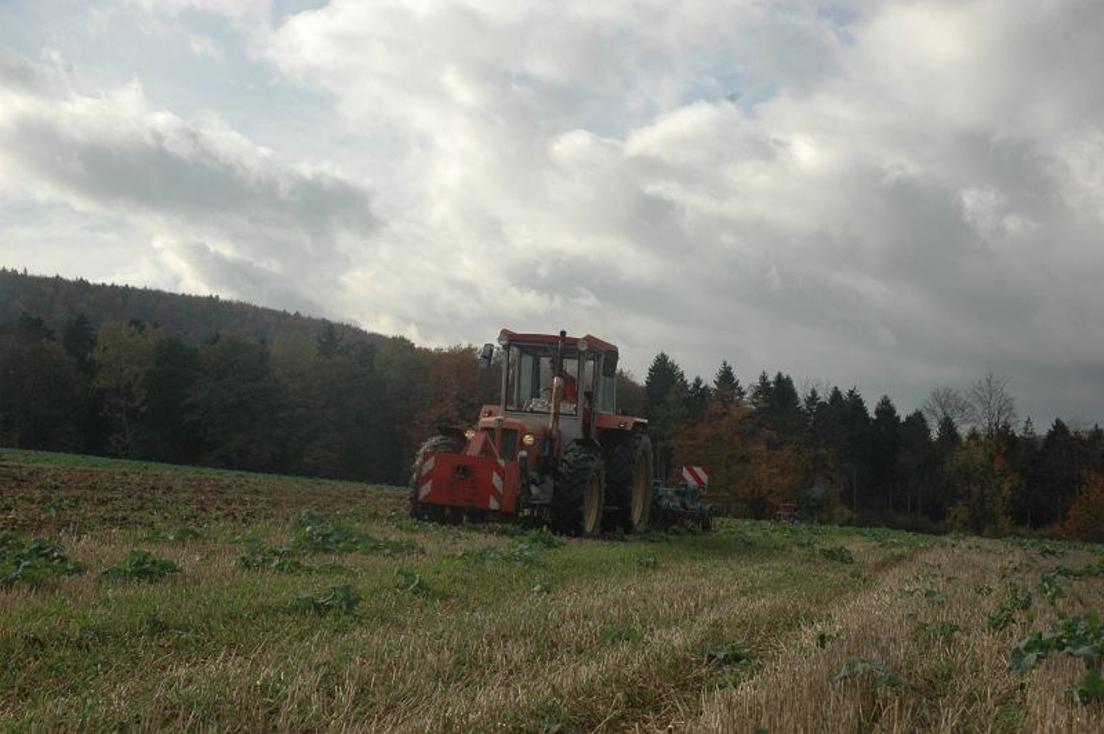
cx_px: 552
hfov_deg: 33.4
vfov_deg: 22.6
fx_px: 1838
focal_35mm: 60
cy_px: 367
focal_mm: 40
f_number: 11
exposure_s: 1/500
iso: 400
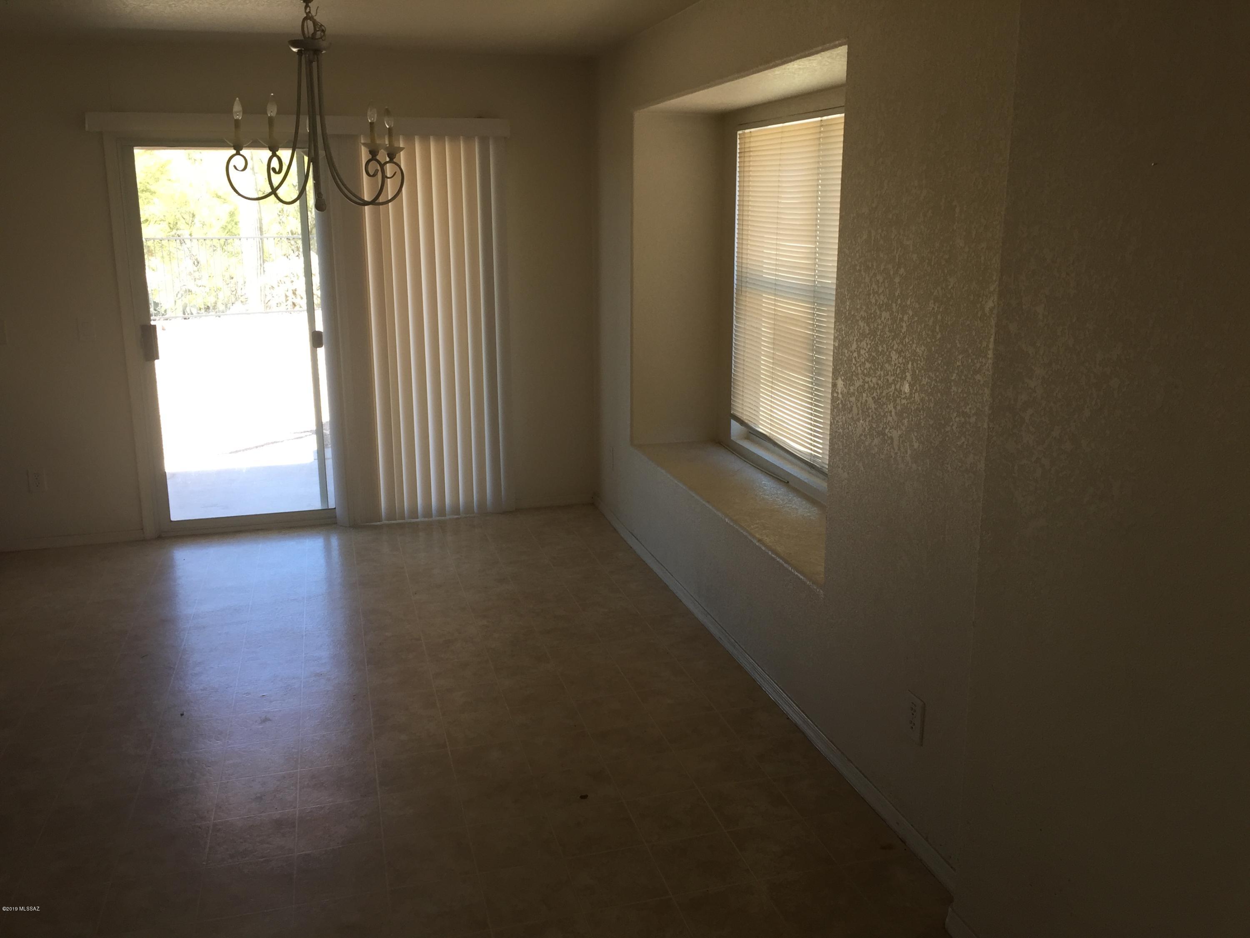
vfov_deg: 48.2
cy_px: 469
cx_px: 625
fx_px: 1047
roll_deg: +0.7
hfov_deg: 61.7
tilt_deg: -11.8
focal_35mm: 29
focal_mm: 4.15
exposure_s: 1/120
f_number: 2.2
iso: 40
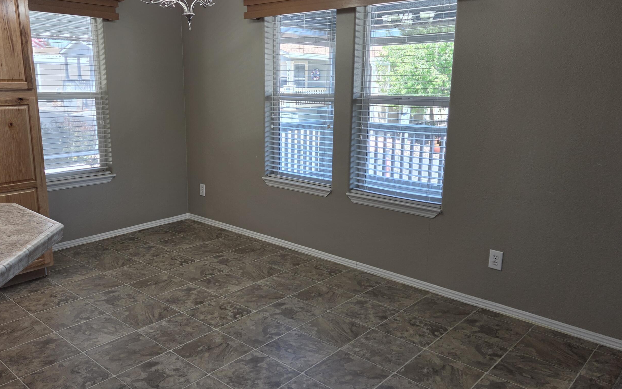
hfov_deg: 62.7
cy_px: 176
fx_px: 509
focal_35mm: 30
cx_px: 279
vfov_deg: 41.8
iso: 50
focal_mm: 5.4
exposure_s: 1/120
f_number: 1.8
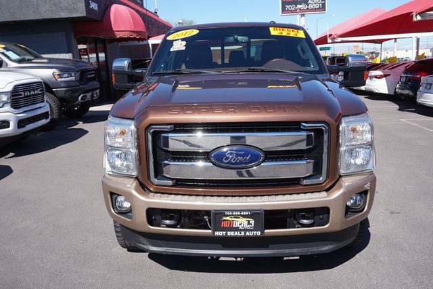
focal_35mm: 32
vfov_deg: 41.7
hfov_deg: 59.5
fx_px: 379
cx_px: 216
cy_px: 144
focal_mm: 21
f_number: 7.1
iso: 100
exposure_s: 1/250
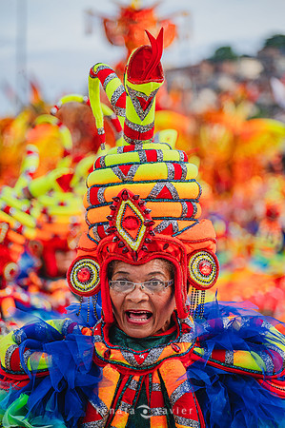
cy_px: 214
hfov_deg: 7.6
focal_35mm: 180
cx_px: 142
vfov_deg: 11.4
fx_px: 2142
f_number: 5.6
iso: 640
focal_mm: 180
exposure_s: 1/1600
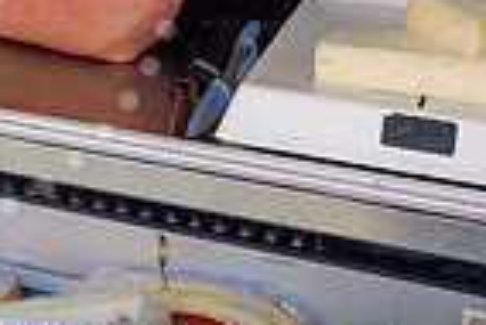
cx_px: -133
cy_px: -84
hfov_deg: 18.7
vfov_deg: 13.0
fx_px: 1378
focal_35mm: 102
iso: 200
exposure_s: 1/100
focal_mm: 12
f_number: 5.6
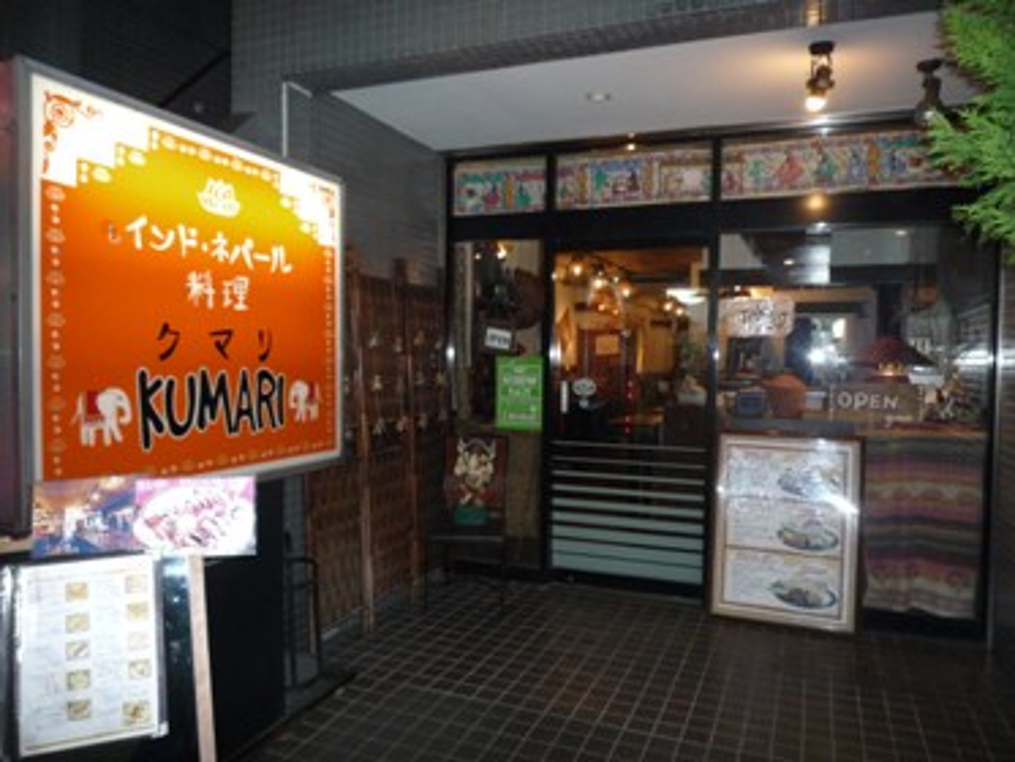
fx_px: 733
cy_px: 381
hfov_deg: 69.4
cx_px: 508
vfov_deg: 54.9
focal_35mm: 25
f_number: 2.8
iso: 250
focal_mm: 4.4
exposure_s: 1/30
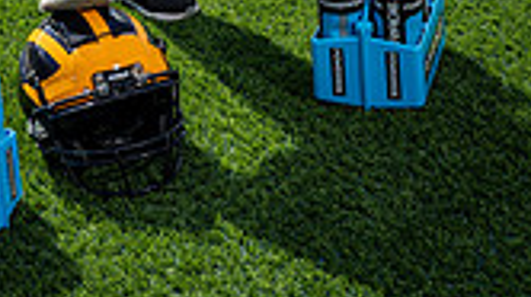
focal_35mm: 128
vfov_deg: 8.8
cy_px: -361
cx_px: 61
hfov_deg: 16.6
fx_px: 1801
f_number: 8
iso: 125
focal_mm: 45
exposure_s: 1/250
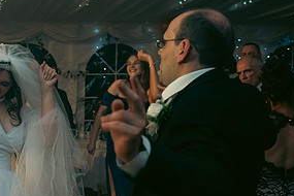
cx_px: 2
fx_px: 482
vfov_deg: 22.8
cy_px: 138
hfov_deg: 31.5
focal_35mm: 59
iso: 800
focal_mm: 29
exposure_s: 1/160
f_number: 3.5
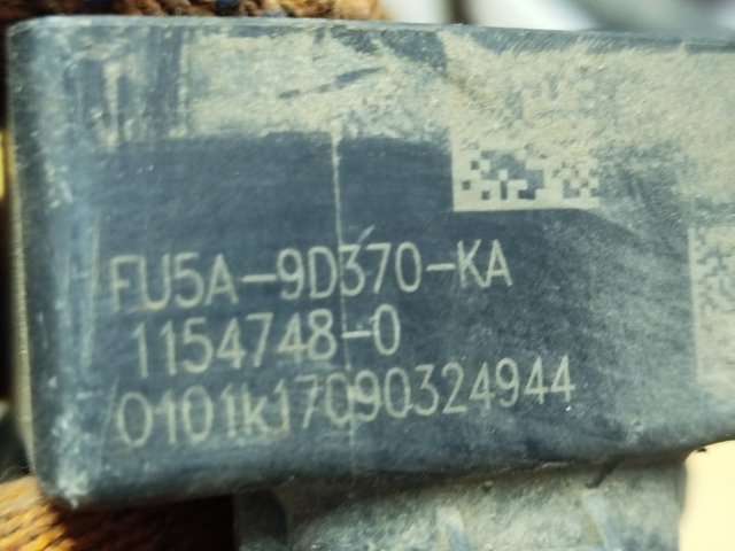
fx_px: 1019
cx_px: 368
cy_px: 276
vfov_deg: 30.3
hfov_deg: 39.7
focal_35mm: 48
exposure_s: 1/17
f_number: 1.7
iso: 500
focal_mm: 5.31
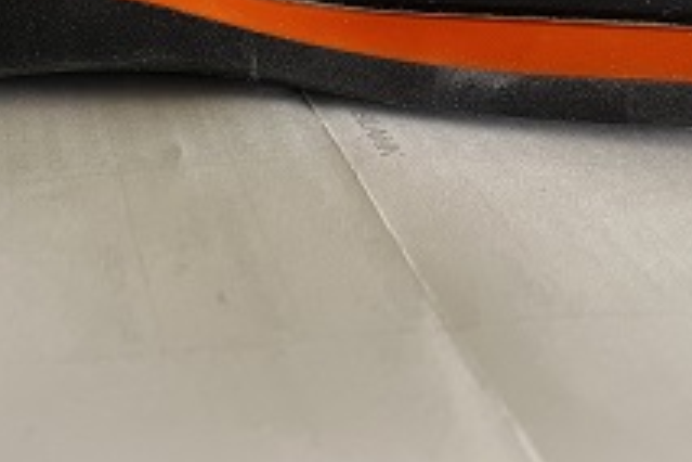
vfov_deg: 21.8
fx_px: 1153
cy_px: 3
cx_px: 208
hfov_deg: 33.0
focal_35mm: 60
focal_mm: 5.1
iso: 200
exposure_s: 1/60
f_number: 1.6
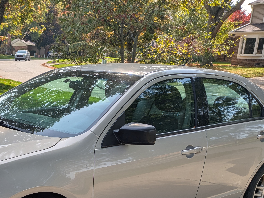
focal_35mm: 50
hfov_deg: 36.8
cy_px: 190
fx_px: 381
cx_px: 50
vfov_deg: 27.7
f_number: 1.89
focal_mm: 5.43
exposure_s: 1/1030
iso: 38
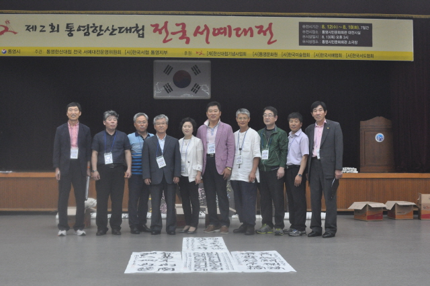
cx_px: 215
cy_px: 143
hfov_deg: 37.9
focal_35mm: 52
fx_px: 626
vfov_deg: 25.7
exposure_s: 1/125
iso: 1600
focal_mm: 35
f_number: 4.5
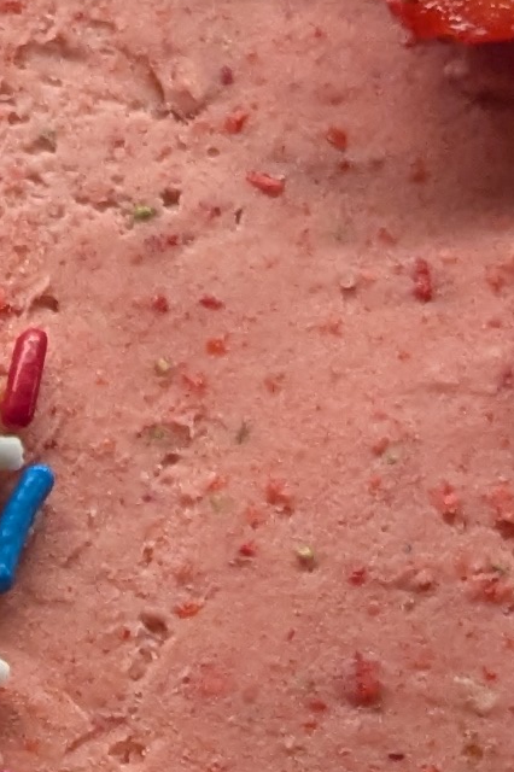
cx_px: -512
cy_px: 911
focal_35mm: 177
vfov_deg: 11.4
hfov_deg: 7.4
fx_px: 3795
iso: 116
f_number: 1.73
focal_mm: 4.38
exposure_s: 1/120
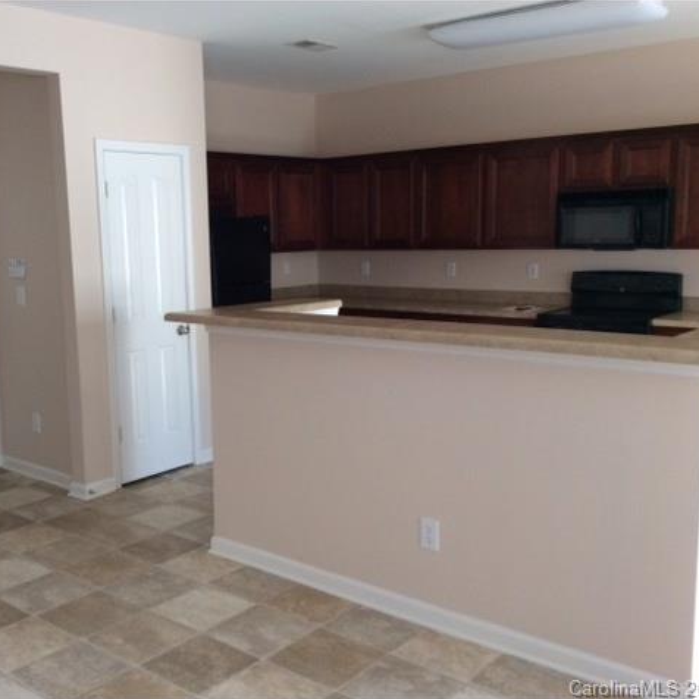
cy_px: 351
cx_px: 267
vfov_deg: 43.9
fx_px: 868
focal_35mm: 38
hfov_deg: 43.6
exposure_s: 1/120
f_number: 2.4
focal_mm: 3.3
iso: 50
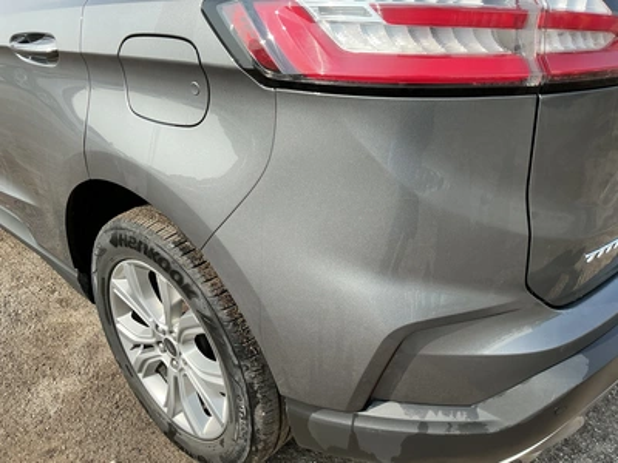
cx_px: 309
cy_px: 232
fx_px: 500
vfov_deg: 49.7
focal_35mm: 28
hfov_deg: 63.4
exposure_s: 1/759
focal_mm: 3
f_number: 1.8
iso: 25
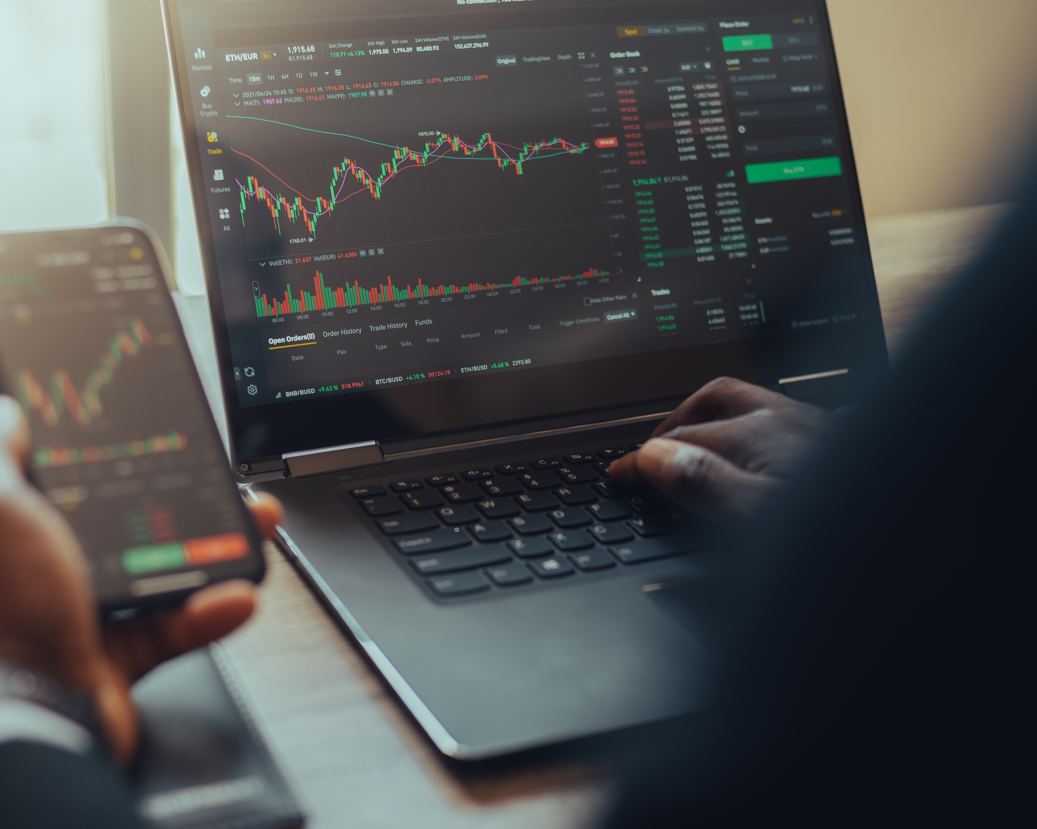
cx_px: 441
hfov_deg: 33.0
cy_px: 411
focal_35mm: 57
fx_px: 1749
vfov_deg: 26.7
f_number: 2.8
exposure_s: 1/50
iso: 100
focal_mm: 50
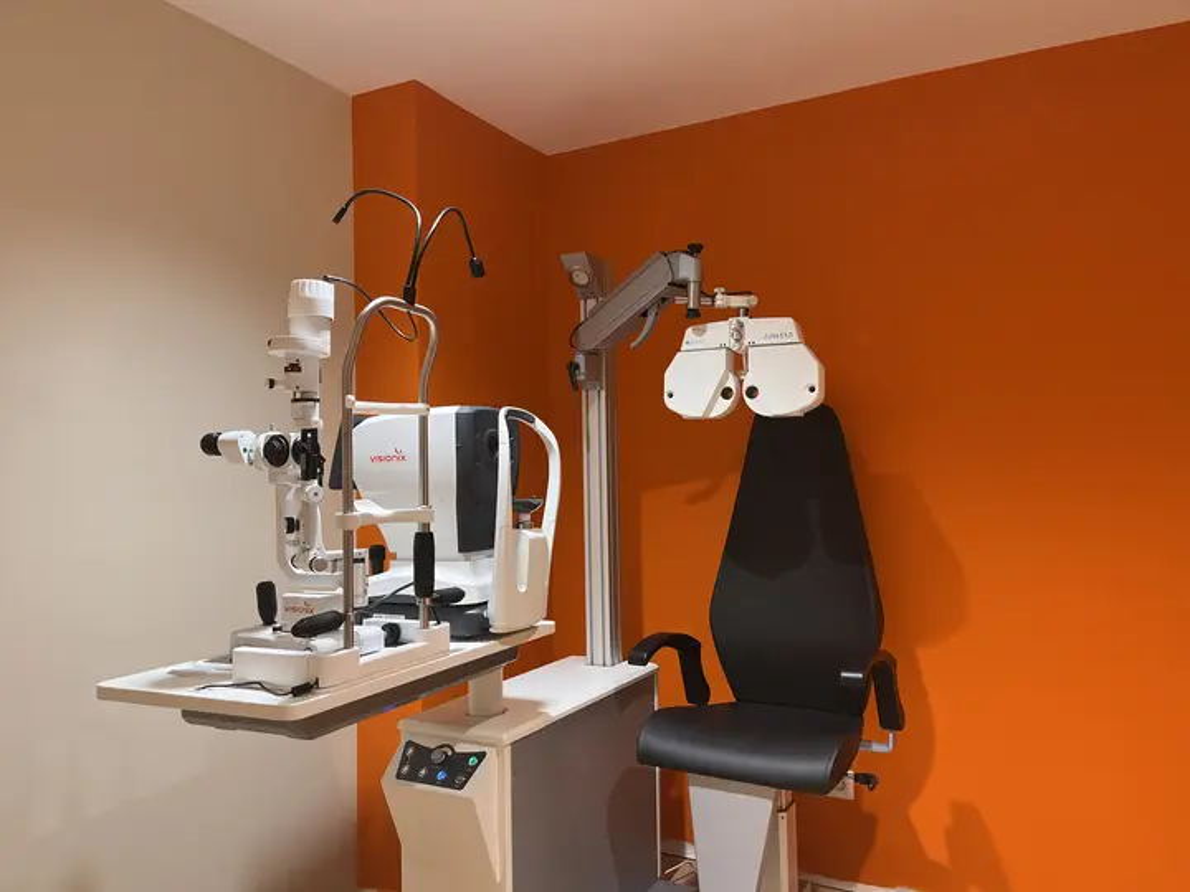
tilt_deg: +0.8
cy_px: 446
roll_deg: +0.7
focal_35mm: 26
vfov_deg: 53.1
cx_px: 595
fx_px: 894
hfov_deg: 67.3
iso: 125
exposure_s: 1/98
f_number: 1.6
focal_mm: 5.1
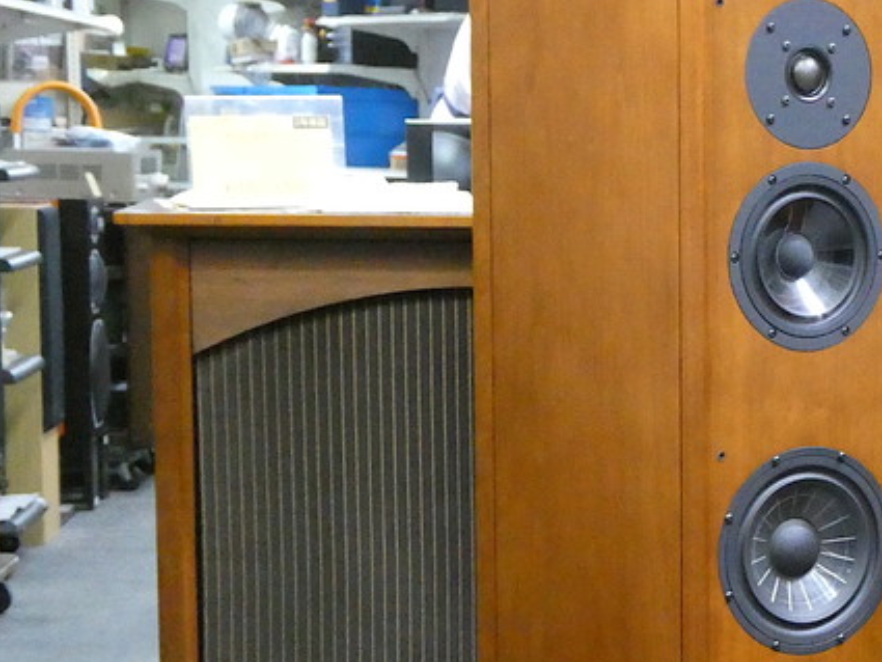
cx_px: 990
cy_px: 608
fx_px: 3109
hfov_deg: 15.7
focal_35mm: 122
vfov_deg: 12.1
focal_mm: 9.6
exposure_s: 1/25
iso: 1600
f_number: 4.1
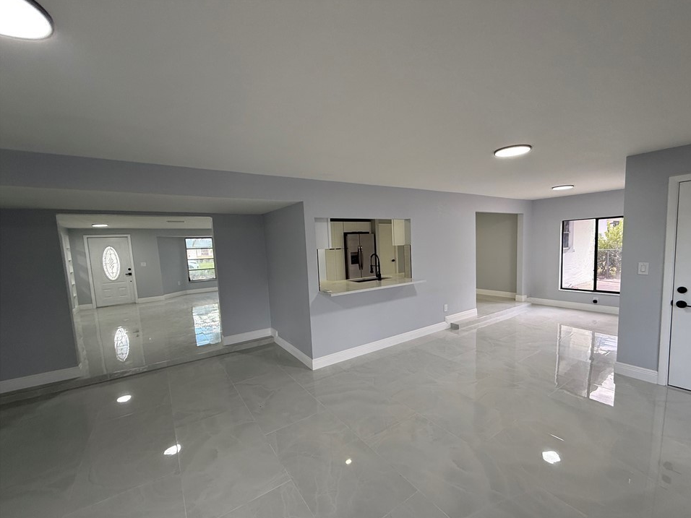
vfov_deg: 81.7
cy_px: 275
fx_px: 299
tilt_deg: -4.2
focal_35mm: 15
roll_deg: +2.5
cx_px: 369
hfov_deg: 98.0
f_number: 2.2
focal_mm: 2.22
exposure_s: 1/120
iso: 160
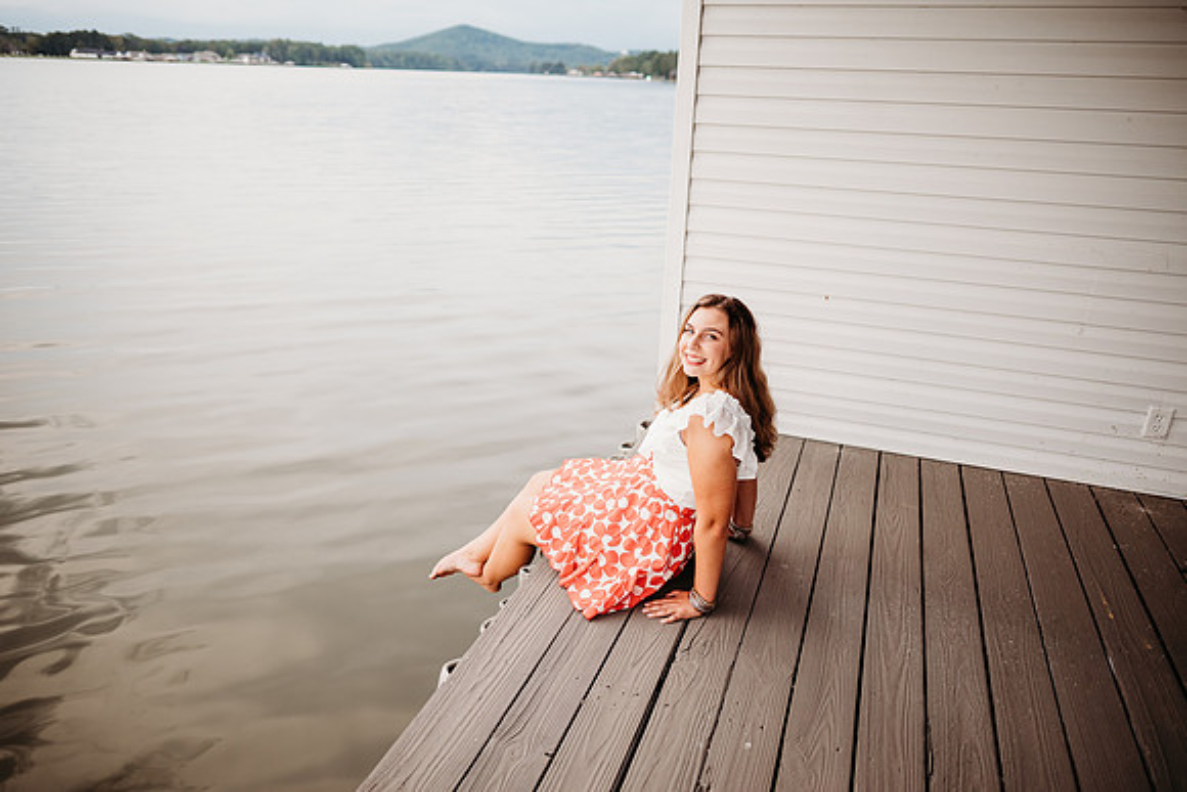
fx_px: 791
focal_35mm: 24
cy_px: 396
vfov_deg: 53.2
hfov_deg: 73.7
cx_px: 594
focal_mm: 24
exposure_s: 1/400
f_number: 2.2
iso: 200
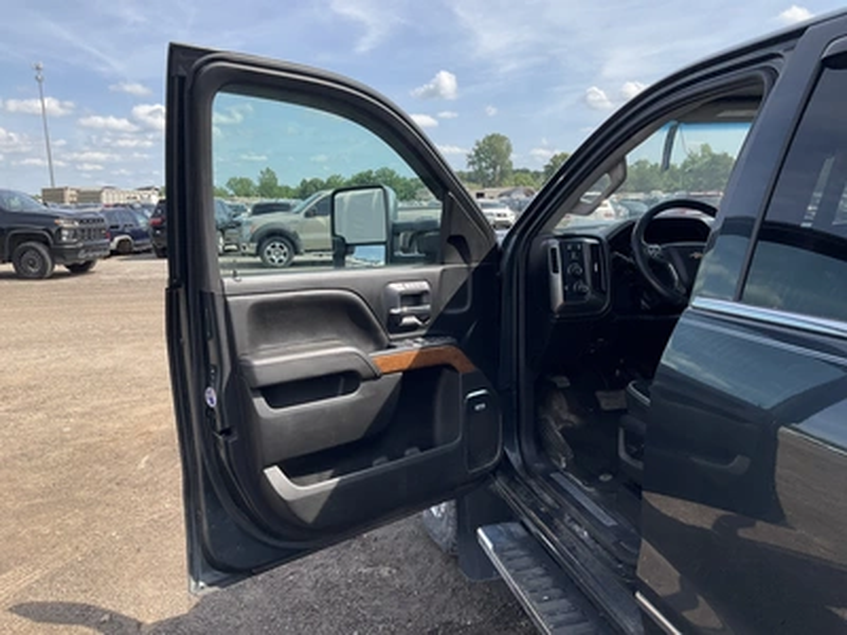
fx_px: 710
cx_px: 424
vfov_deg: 48.2
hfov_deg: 61.7
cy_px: 318
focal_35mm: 29
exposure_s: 1/855
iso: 25
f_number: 1.8
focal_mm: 3
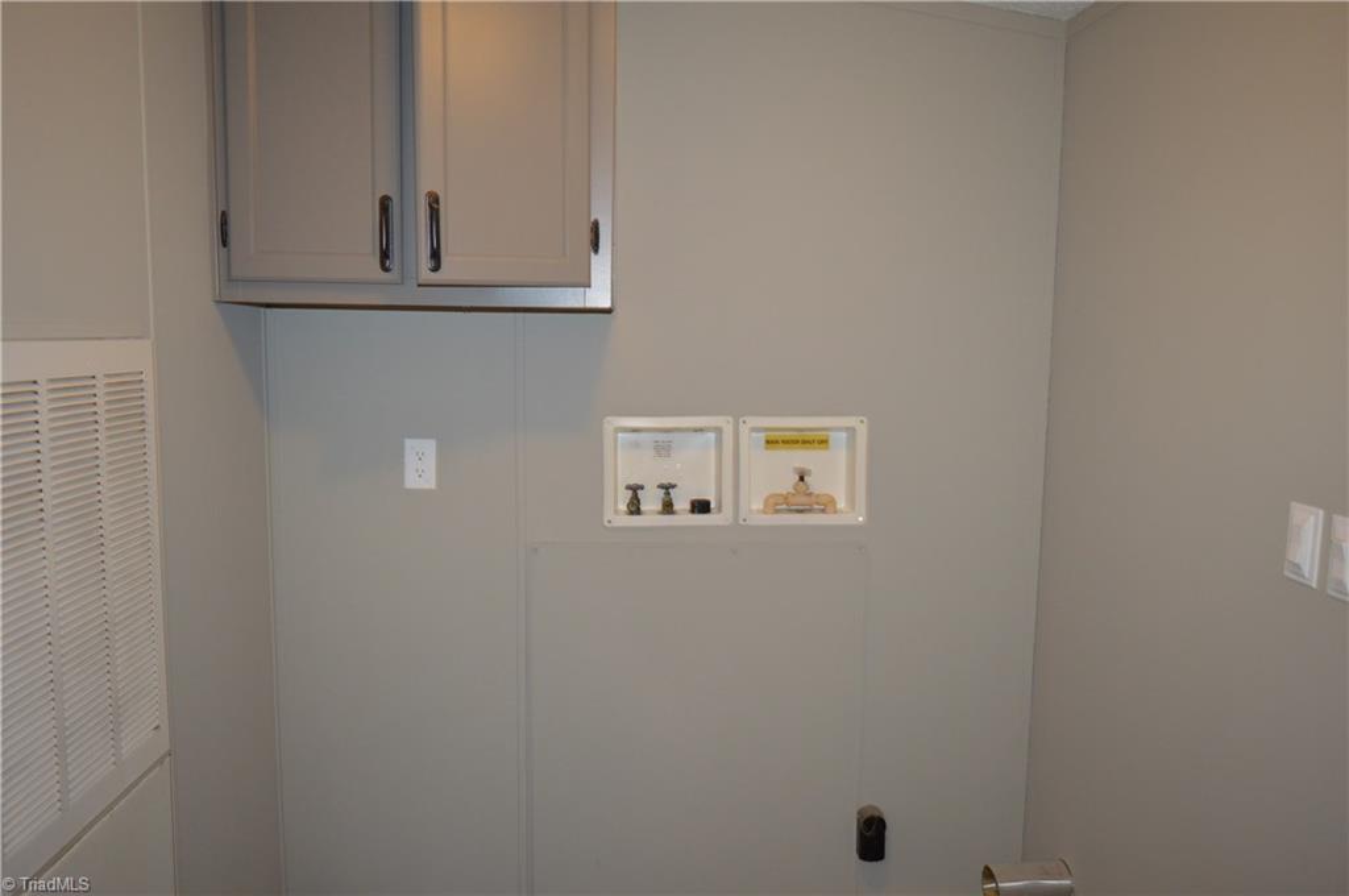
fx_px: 1010
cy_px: 448
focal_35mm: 27
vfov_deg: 47.8
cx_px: 674
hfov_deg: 67.4
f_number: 3.5
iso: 720
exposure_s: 1/60
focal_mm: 18
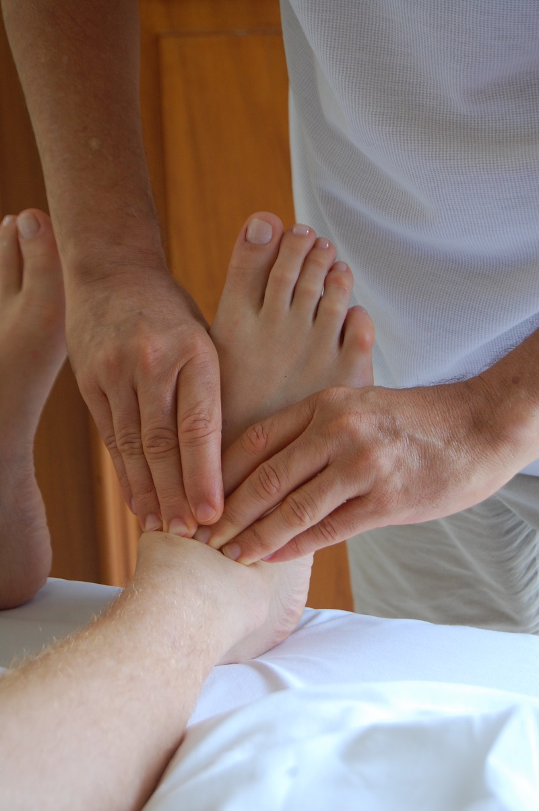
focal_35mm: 82
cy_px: 406
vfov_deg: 24.6
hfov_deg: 16.5
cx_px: 270
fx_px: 1856
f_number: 5.6
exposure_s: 1/80
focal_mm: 55
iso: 400
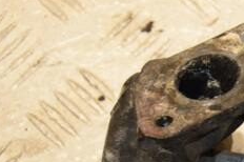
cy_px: 174
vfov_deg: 6.7
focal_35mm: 202
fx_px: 1367
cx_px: 292
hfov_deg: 10.0
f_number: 6.3
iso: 800
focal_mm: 52
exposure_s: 1/200
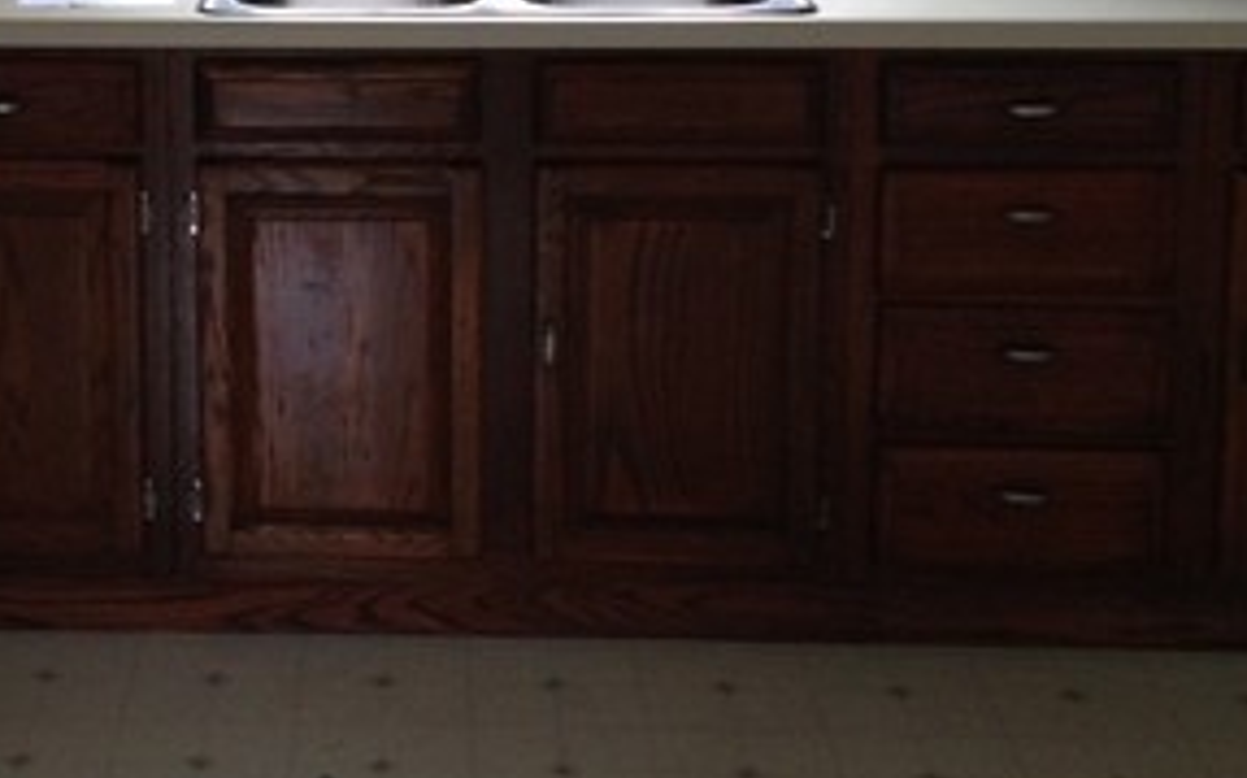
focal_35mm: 78
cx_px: 308
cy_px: -96
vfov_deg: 16.2
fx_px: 2649
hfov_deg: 26.1
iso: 160
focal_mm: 4.12
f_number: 2.4
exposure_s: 1/20
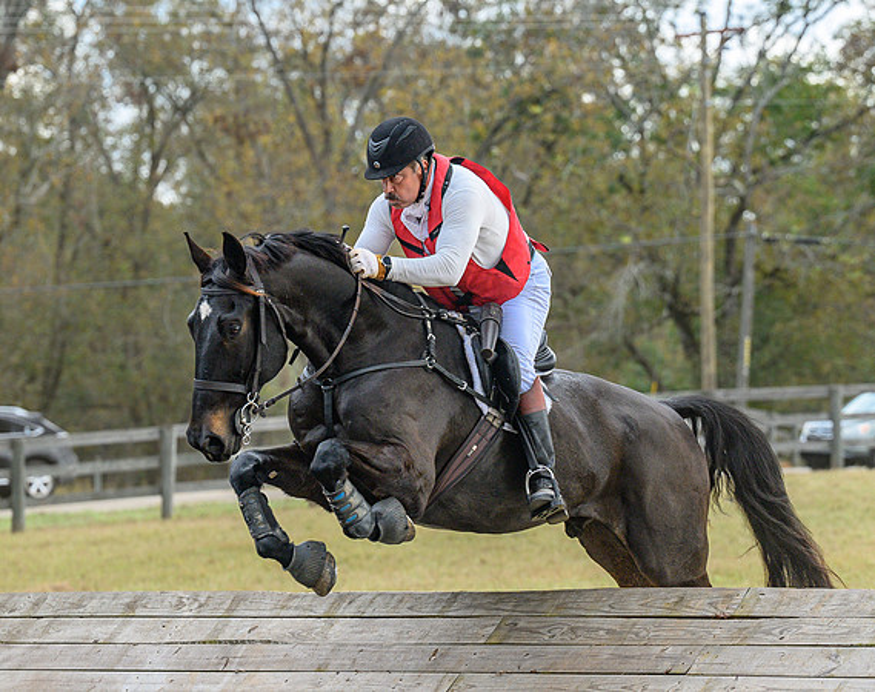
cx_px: 552
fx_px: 4619
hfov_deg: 10.8
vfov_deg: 8.6
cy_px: 335
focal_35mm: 179
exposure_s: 1/1000
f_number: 3.5
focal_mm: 103
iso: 640
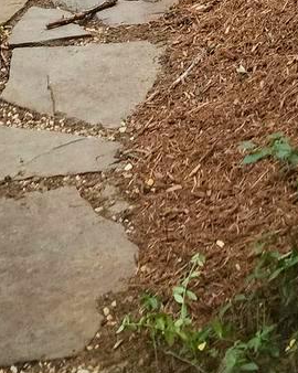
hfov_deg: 15.0
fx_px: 1126
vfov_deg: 15.0
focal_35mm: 102
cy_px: -393
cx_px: 244
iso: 400
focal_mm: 6.4
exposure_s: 1/120
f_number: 1.8
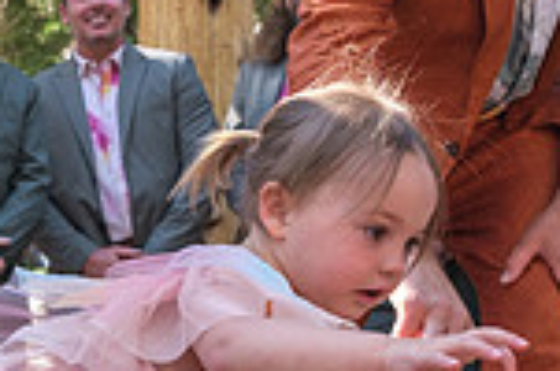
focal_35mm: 104
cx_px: 19
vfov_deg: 13.1
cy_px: 187
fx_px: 1614
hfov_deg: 19.2
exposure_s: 1/150
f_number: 3.6
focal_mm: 18
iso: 250
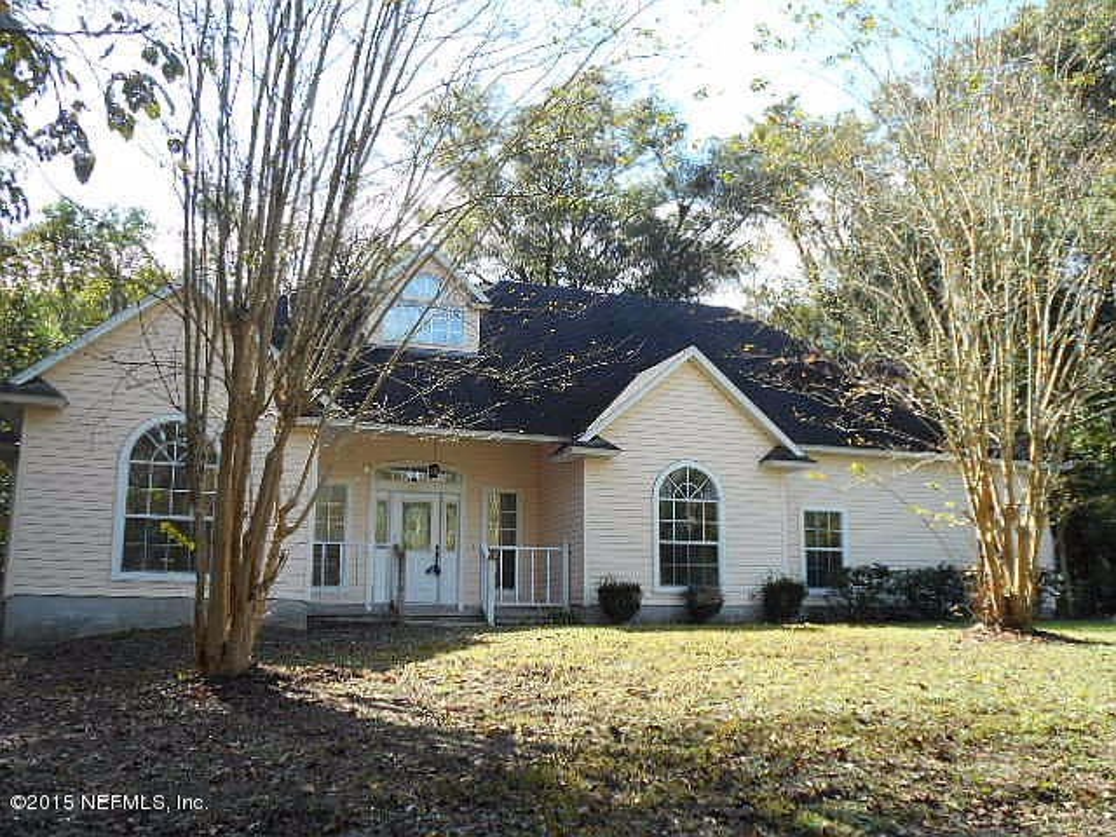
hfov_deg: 56.8
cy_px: 418
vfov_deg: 44.2
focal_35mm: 32
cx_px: 558
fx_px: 1032
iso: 80
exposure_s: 1/160
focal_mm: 5.8
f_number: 3.6
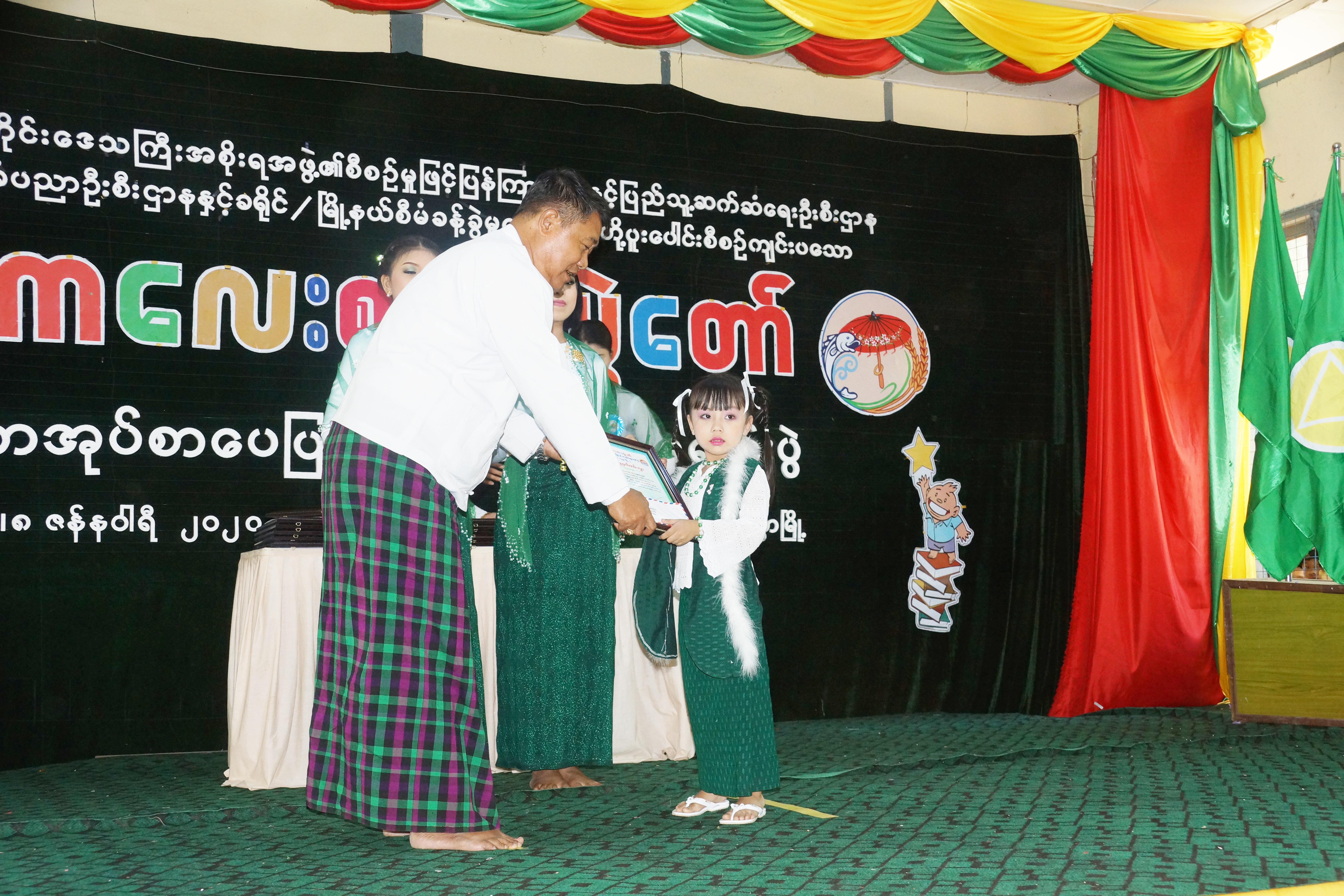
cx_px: 672
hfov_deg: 49.6
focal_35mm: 39
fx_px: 1456
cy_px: 448
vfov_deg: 34.2
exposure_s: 1/60
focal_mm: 26
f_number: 5.6
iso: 800
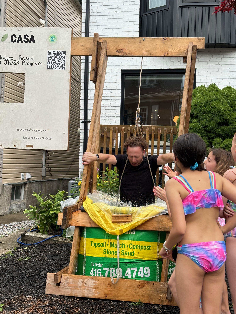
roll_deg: -2.4
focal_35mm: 53
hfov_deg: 27.5
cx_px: 120
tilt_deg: +0.4
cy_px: 159
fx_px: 482
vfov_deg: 36.2
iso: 32
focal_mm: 5.96
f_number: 1.6
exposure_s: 1/358
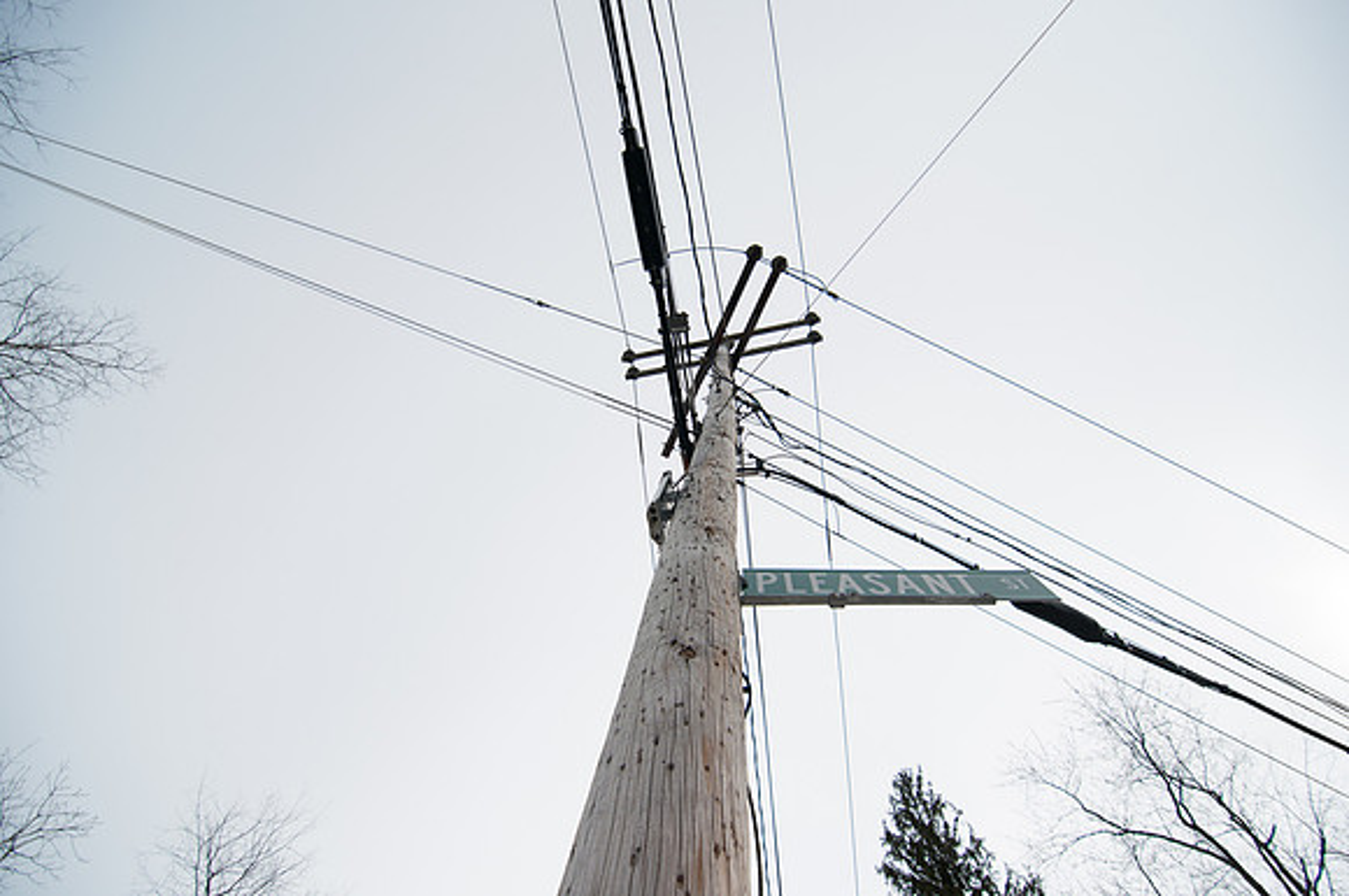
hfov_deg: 95.1
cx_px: 674
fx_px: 617
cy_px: 448
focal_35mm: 16
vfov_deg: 71.9
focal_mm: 11
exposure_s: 1/3200
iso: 200
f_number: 3.5
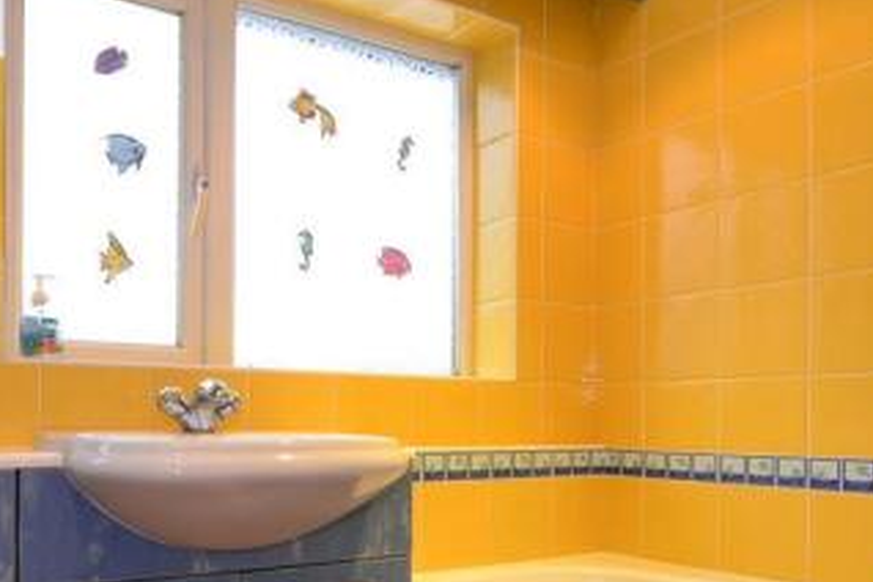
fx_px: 861
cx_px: 318
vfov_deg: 36.9
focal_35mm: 36
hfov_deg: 53.1
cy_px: 393
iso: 200
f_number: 11
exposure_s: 1/2
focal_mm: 11.5
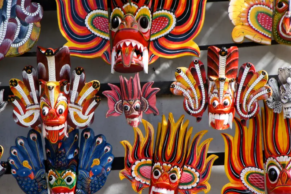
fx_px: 3283
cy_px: 77
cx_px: 131
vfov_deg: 3.4
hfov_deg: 5.1
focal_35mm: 406
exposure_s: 1/200
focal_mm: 210
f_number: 8
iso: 200
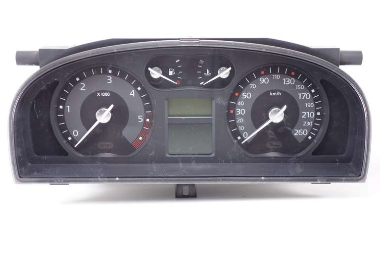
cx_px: 190
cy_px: 127
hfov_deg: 27.7
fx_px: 770
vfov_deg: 18.7
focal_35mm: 73
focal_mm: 27.22
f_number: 4
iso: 800
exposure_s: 1/60
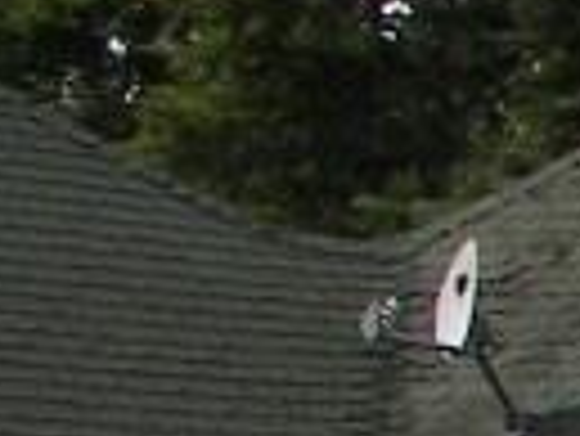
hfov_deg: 6.5
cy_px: 512
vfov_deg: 5.2
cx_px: 1475
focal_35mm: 285
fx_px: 4780
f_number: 4
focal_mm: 6
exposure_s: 1/640
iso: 50
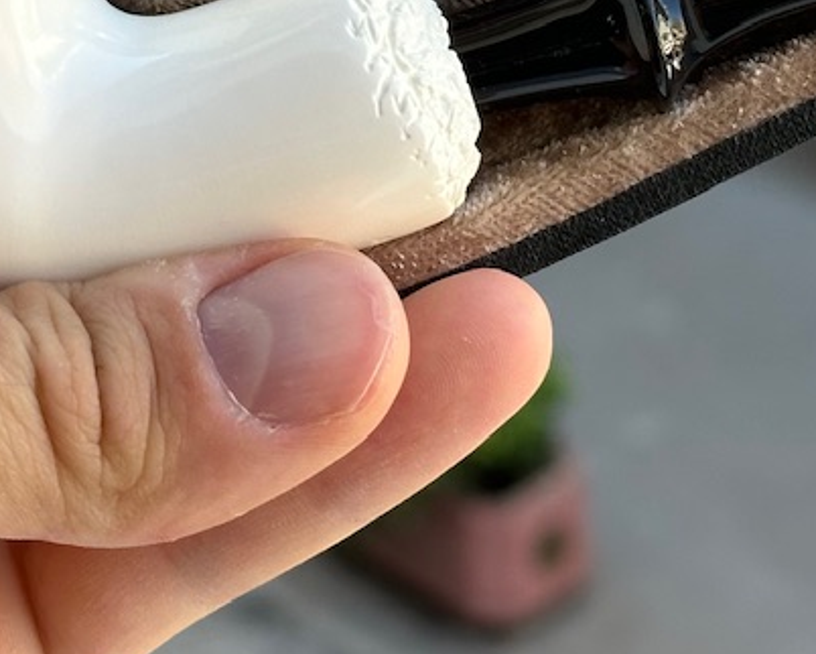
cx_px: 156
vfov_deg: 10.1
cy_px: -232
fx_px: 3600
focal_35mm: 149
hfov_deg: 12.9
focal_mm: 6.86
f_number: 1.78
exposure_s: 1/334
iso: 64
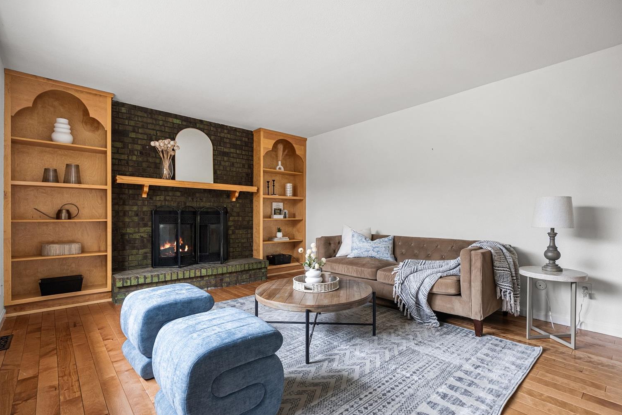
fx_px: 294
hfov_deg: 93.2
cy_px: 218
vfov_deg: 70.4
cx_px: 321
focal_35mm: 17
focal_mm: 16
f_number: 8
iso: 200
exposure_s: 1.6
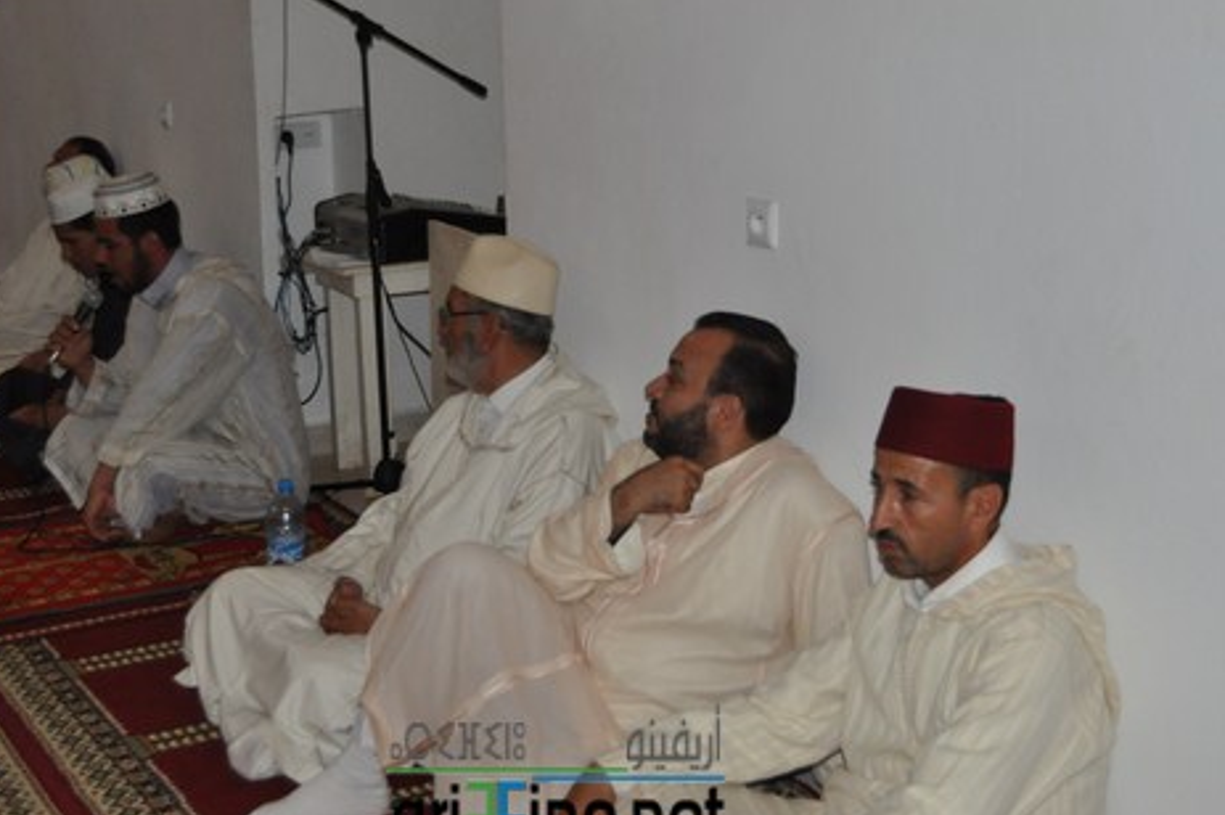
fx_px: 1972
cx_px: 556
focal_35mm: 58
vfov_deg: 23.3
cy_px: 366
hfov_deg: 34.5
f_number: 4
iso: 800
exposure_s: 1/60
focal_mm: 28
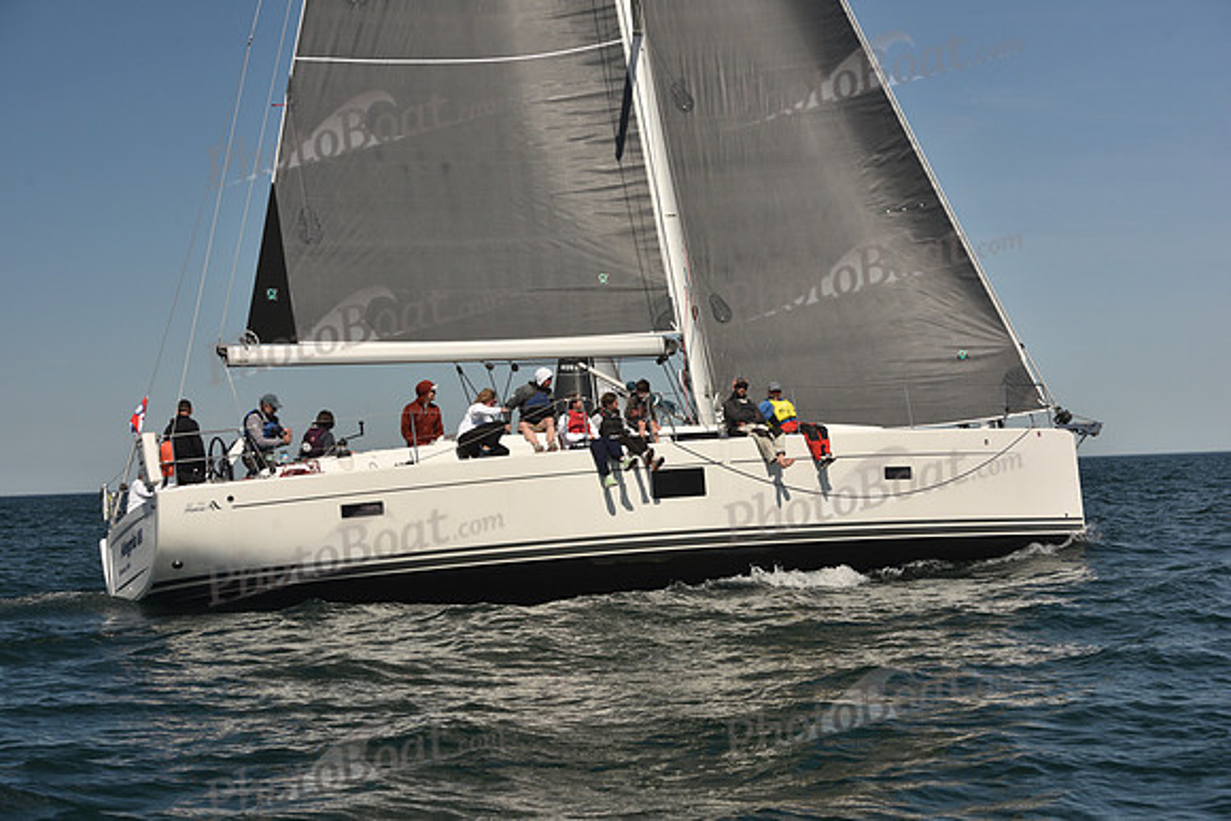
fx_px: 2394
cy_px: 410
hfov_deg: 28.8
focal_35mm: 70
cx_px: 616
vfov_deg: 19.5
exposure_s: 1/640
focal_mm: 70
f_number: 8
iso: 250
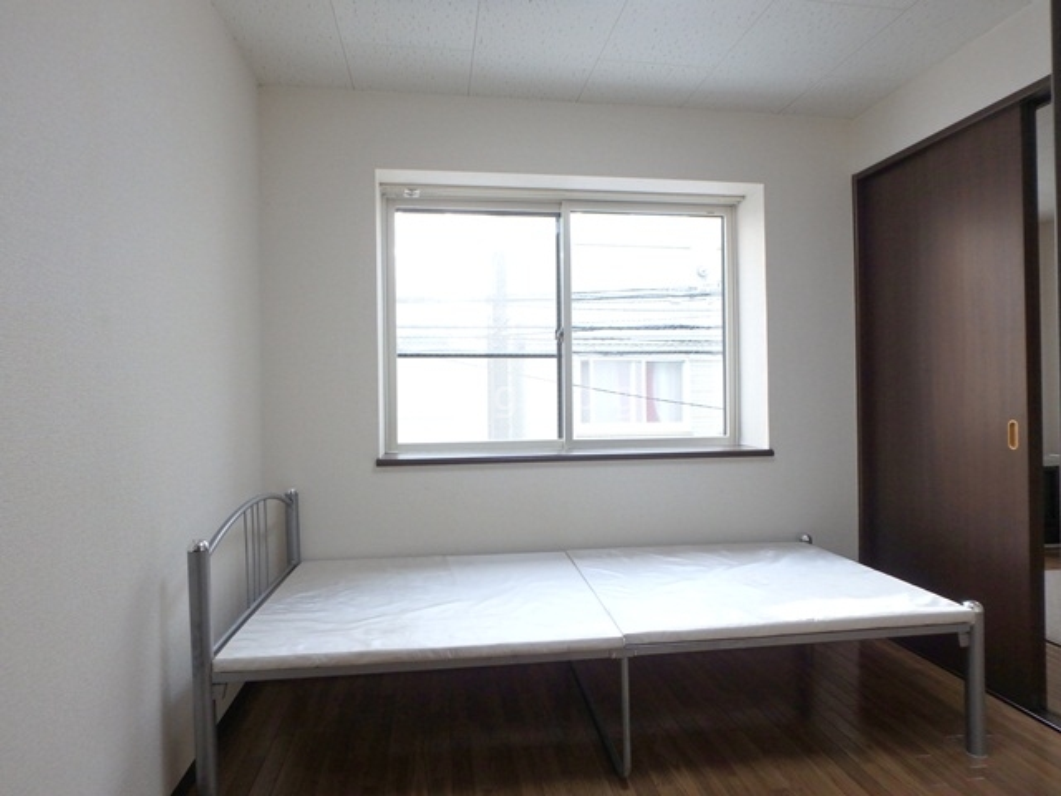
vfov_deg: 63.4
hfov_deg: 79.0
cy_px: 398
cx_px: 530
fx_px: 644
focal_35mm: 21
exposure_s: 1/60
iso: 200
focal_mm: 3.7
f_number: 3.5
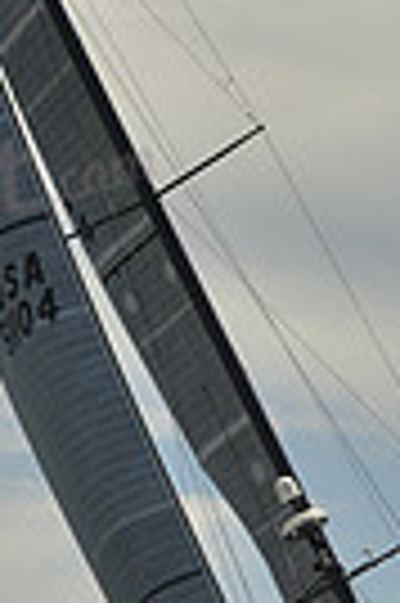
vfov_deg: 5.9
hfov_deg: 3.9
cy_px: 400
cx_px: 389
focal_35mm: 347
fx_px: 5798
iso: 280
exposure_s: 1/1600
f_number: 10
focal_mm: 80
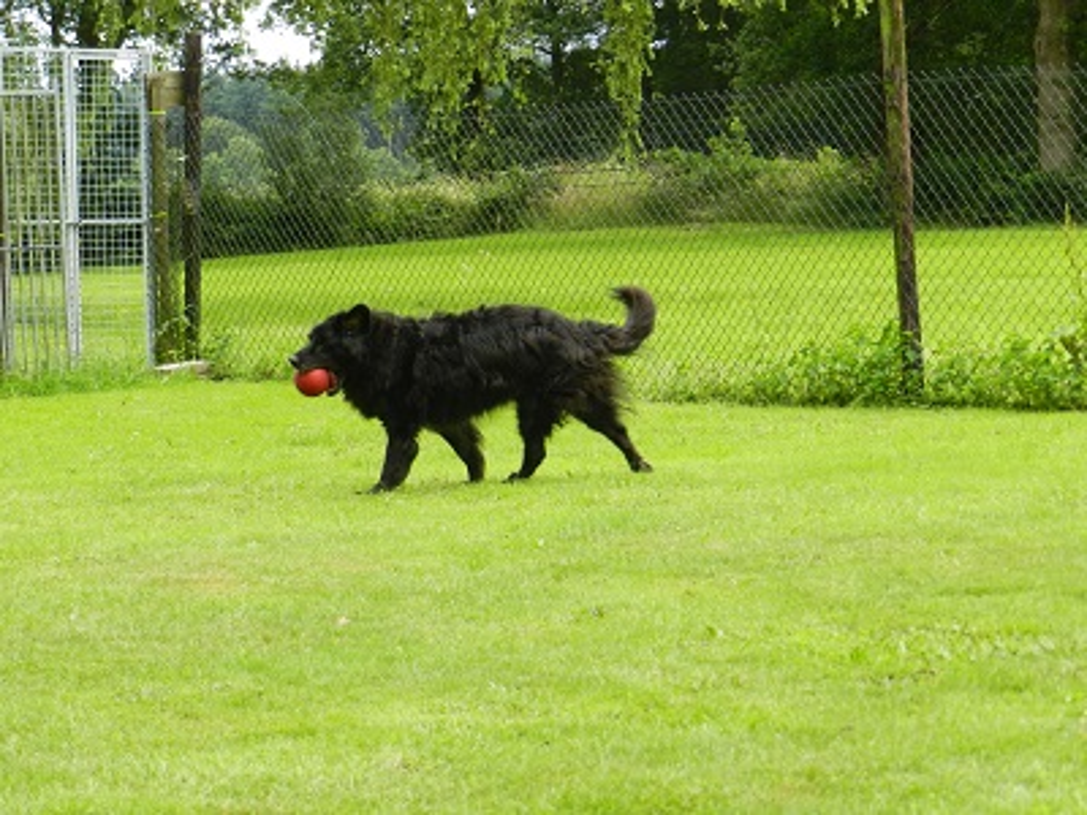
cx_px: 544
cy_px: 408
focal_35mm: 115
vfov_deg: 12.9
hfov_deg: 17.1
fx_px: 3611
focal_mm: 20.5
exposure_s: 1/200
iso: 160
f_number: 4.8
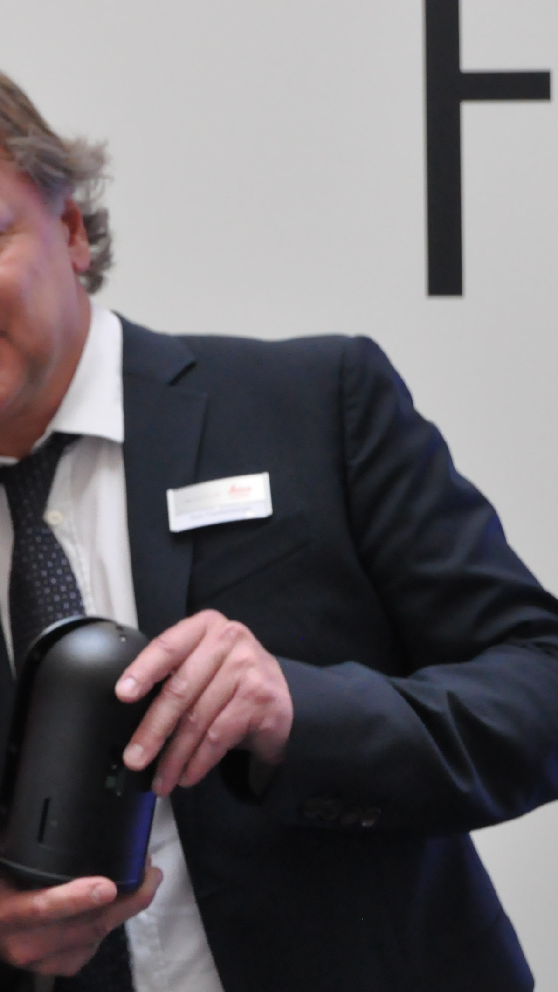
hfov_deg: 14.8
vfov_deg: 26.8
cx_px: -93
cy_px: 539
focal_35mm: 79
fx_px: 2079
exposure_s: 1/30
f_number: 5.6
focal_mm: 25
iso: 2000
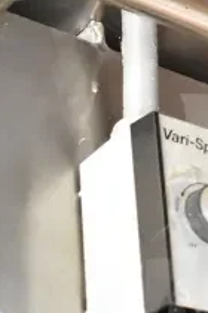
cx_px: 312
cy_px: 211
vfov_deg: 14.7
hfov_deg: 9.6
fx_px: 1209
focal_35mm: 139
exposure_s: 1/100
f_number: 5
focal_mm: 32
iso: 6400
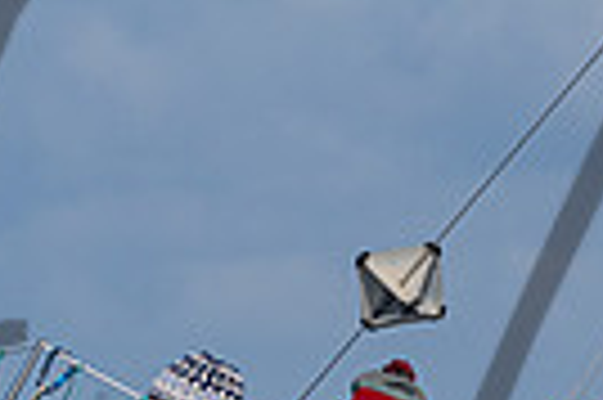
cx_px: 757
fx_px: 19373
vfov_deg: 1.2
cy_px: 508
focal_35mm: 1158
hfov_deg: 1.8
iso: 400
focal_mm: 230
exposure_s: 1/6400
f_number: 6.3
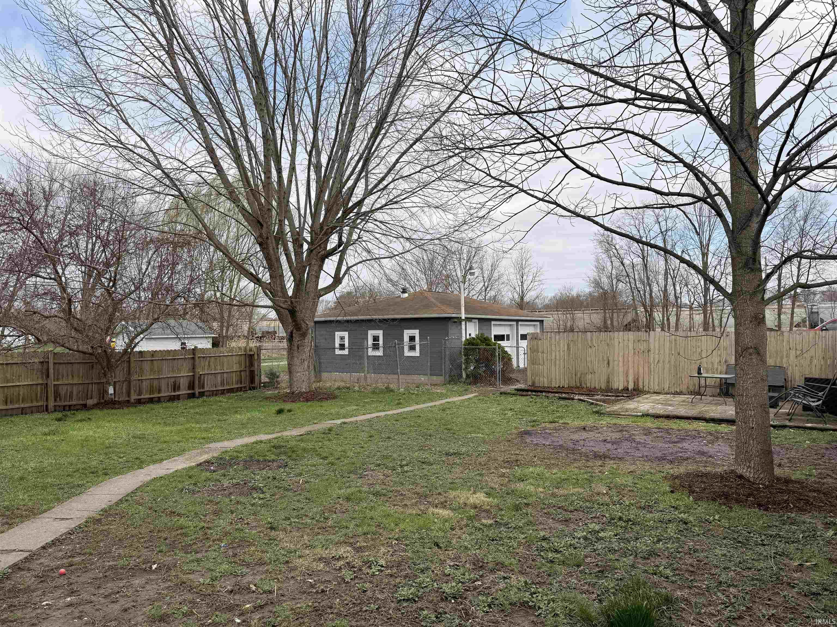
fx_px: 580
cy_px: 314
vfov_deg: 56.8
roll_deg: +0.8
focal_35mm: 24
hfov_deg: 71.6
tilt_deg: +1.5
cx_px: 418
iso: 80
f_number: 1.78
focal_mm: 6.76
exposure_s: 1/4167
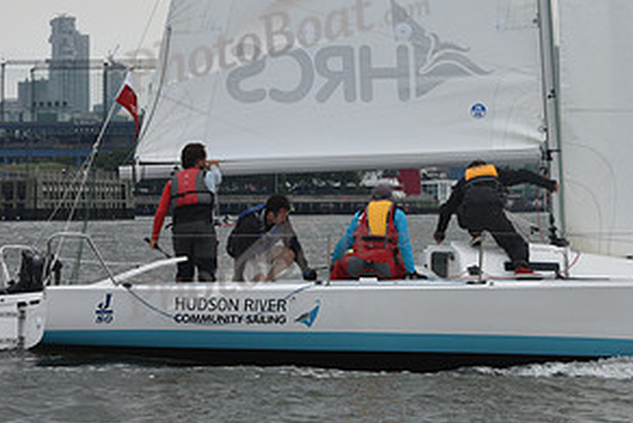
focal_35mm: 183
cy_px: 120
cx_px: 544
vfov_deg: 7.5
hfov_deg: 11.2
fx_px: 3219
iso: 400
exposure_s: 1/800
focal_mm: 92
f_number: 10
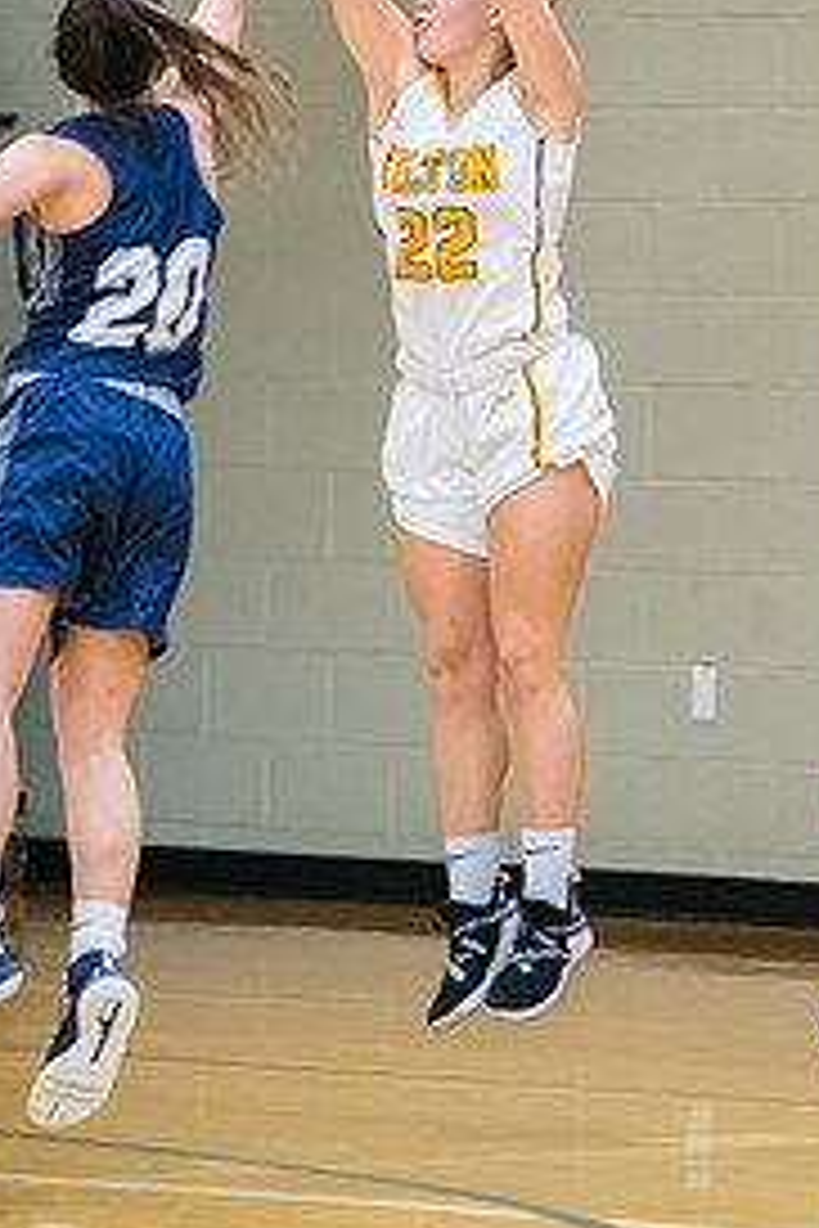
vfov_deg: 5.1
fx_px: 13922
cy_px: 477
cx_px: 544
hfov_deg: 3.4
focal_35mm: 408
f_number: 2.8
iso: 3200
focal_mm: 165
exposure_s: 1/400
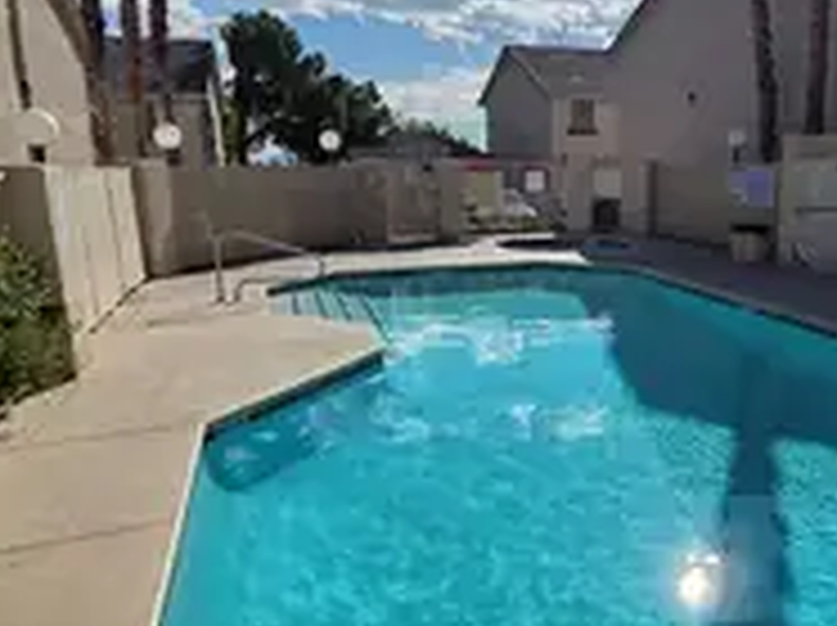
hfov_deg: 62.1
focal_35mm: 28
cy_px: 378
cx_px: 549
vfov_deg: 49.3
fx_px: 676
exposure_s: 1/4125
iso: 40
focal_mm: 2.2
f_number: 1.9
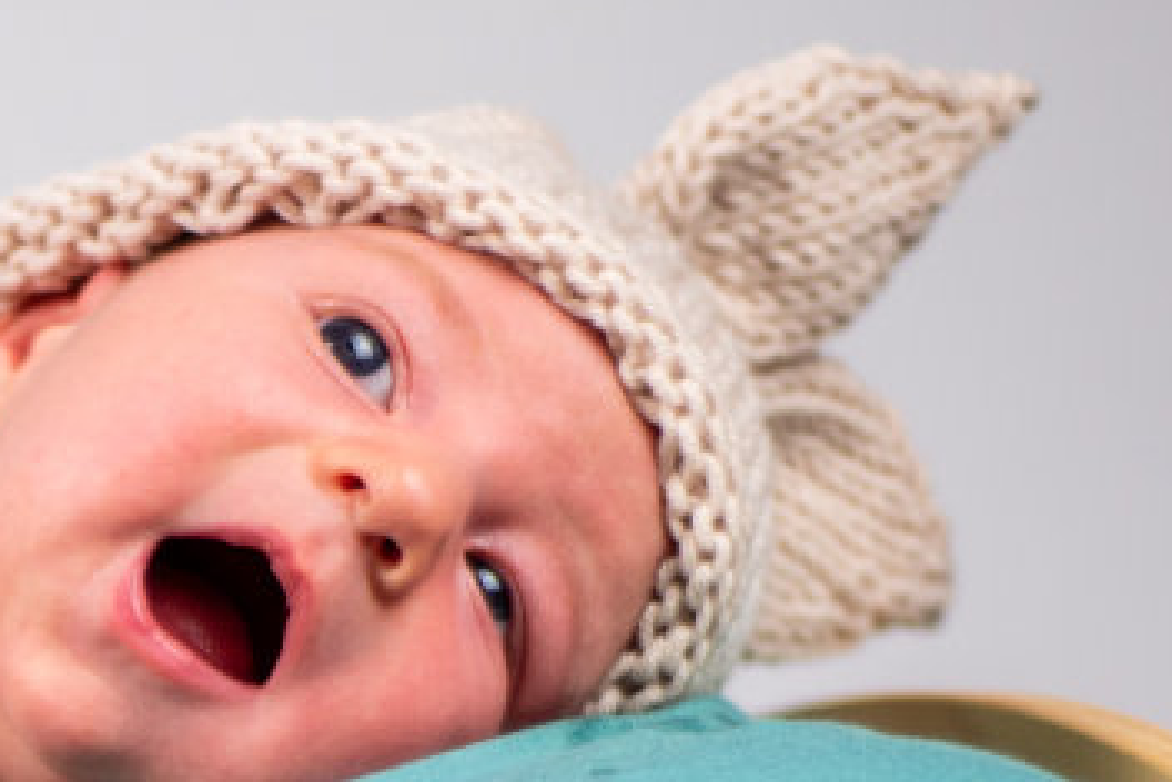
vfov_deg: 5.9
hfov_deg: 8.7
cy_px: 1408
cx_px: -571
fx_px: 7490
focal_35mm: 230
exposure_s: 1/200
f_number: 1.8
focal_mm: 50
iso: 160
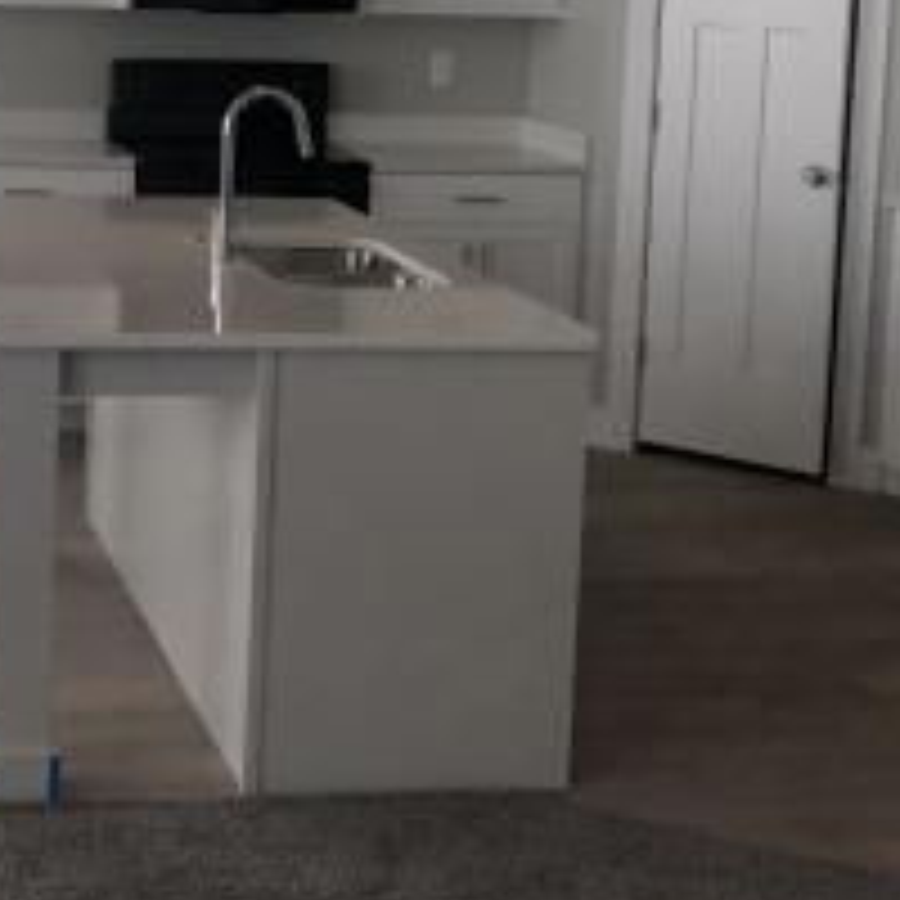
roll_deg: -1.8
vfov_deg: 21.6
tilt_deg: -7.1
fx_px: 2324
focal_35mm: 79
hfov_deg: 21.4
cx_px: 76
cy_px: 171
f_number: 1.8
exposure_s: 1/505
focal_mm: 4
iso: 20
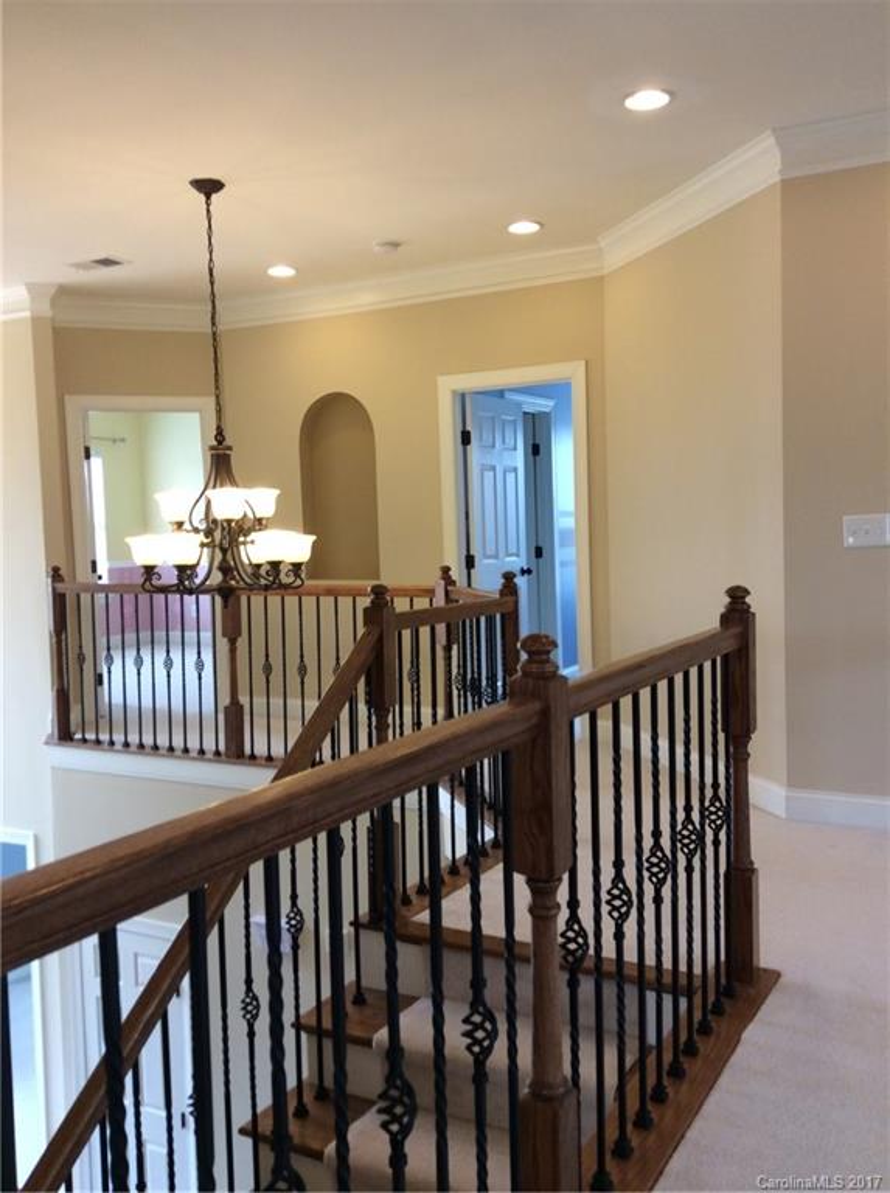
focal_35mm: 32
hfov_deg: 44.0
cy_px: 596
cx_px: 445
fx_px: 1101
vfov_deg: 56.9
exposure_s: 1/30
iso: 40
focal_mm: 3.3
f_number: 2.4
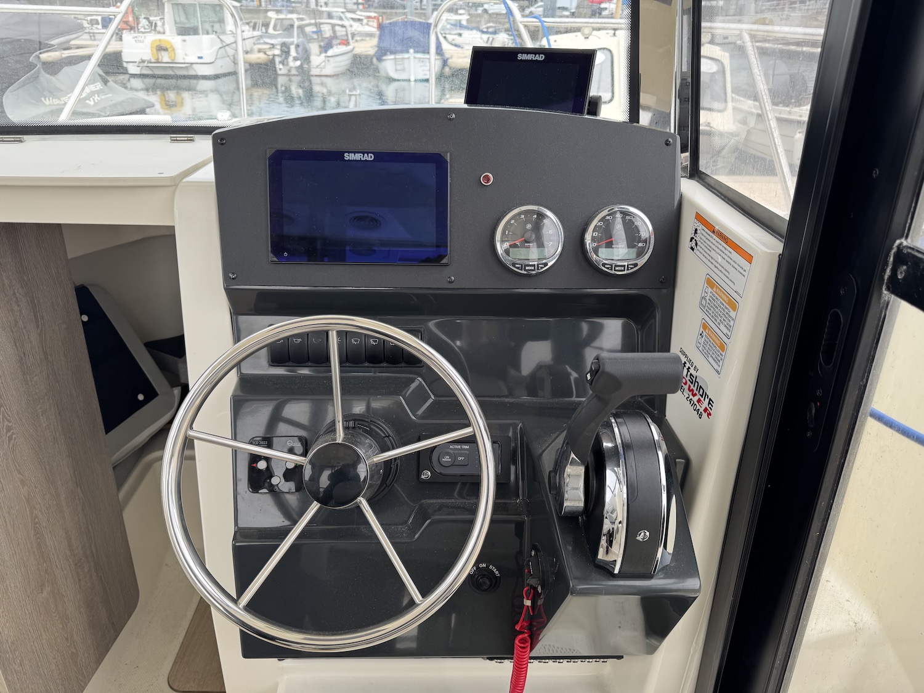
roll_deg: -1.8
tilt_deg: -26.3
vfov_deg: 56.8
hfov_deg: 71.6
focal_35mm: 24
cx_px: 462
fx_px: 641
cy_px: 346
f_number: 1.78
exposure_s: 1/189
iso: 64
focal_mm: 6.76
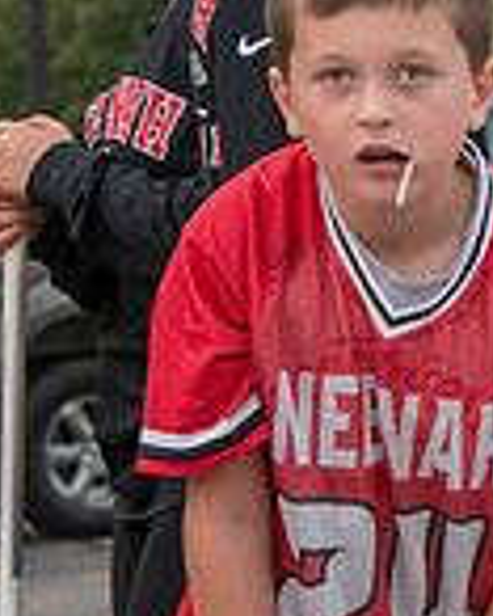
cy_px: 36
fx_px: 9875
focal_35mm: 542
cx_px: 662
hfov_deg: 2.9
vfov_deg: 3.6
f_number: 11
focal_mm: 145
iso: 3200
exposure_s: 1/500
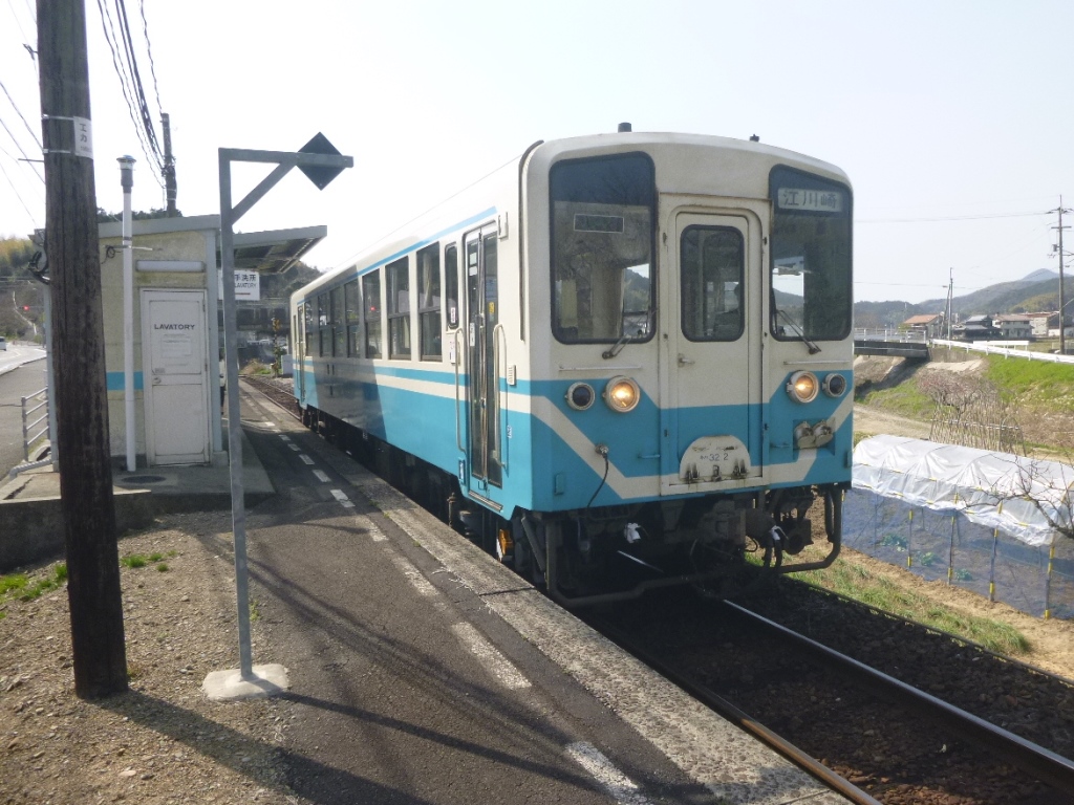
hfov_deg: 69.4
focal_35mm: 25
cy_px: 402
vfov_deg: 54.9
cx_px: 537
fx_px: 776
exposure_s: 1/320
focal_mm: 4.5
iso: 100
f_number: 3.9
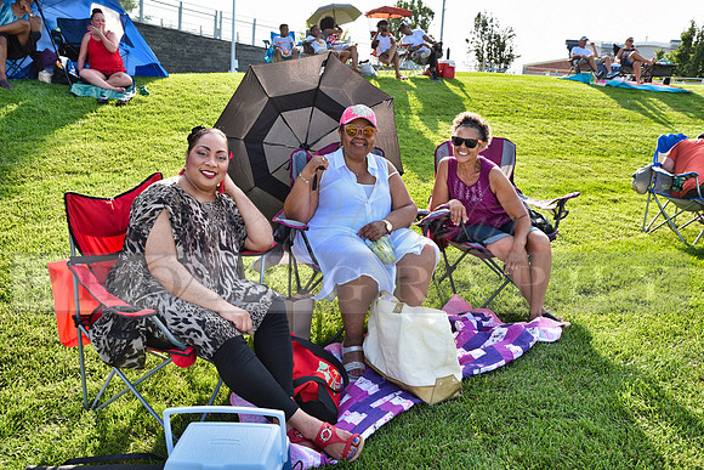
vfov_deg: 45.0
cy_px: 235
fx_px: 567
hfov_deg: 63.6
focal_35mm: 29
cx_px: 352
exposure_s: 1/160
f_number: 6.3
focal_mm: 29
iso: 200
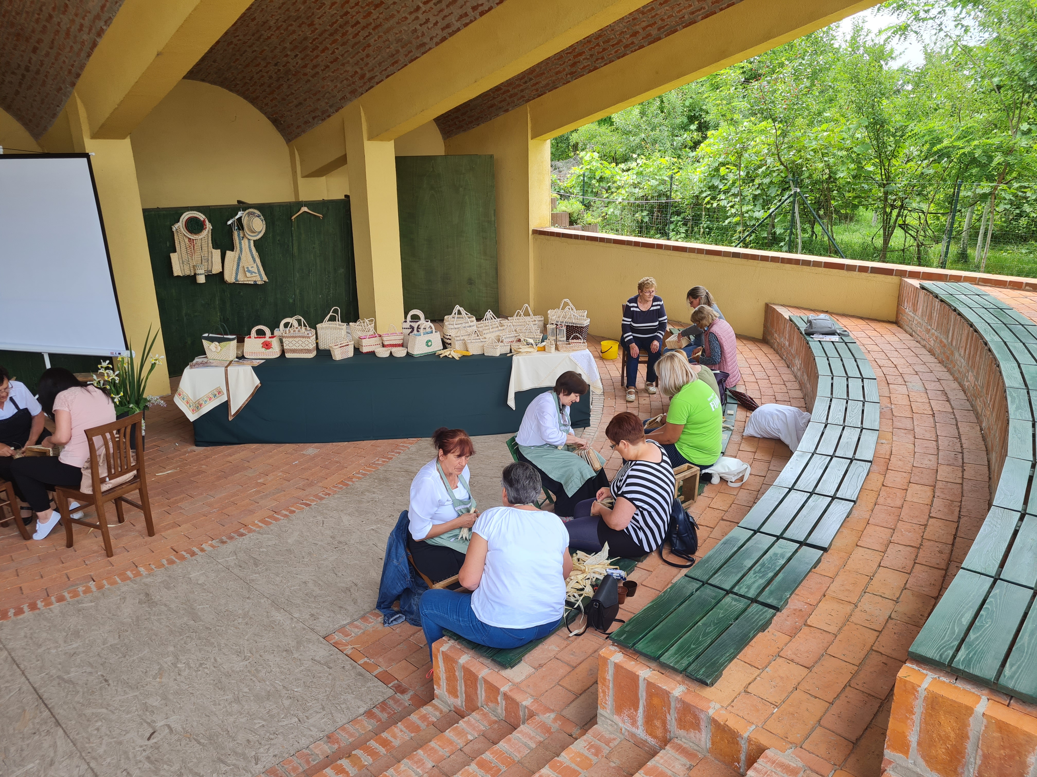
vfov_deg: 53.1
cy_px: 388
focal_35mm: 26
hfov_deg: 67.3
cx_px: 518
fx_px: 779
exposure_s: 1/291
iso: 50
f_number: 1.8
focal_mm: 5.4
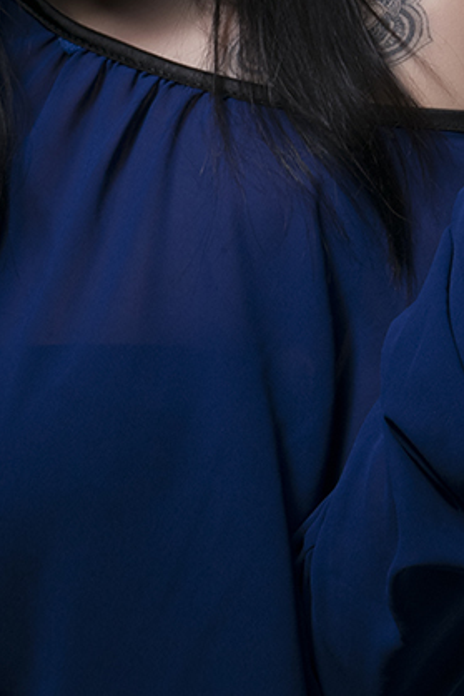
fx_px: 6102
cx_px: 199
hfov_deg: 4.4
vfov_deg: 6.5
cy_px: 589
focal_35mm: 316
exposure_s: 1/200
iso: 100
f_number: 13
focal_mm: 55
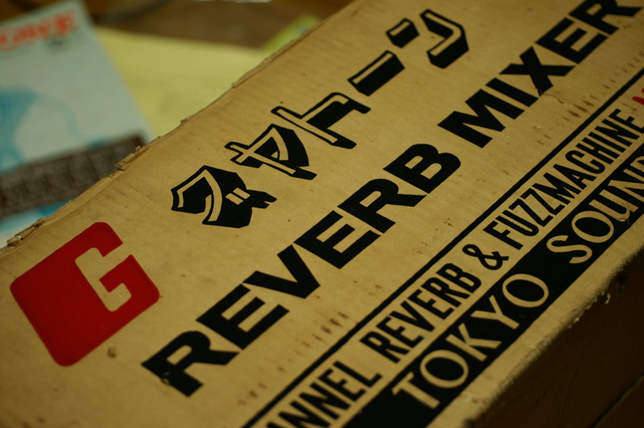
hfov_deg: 27.0
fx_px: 1341
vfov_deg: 18.2
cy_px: 214
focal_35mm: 75
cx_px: 322
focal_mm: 50
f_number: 2.8
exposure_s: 1/20
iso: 200
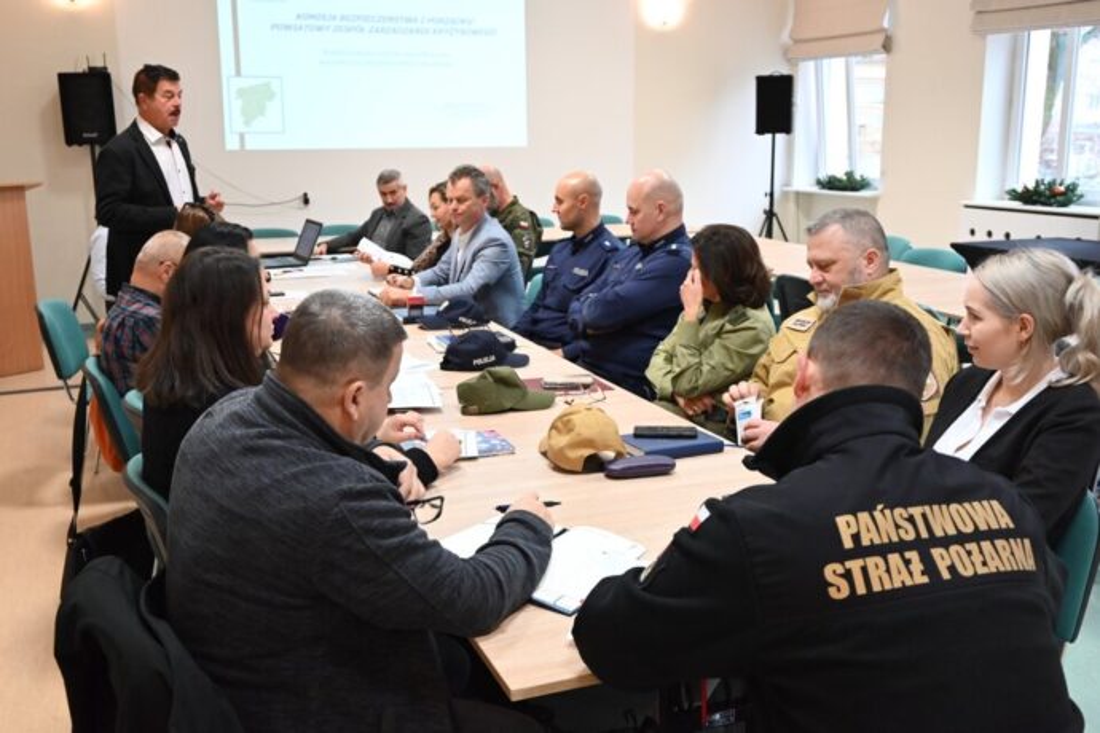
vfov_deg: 37.9
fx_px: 1069
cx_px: 550
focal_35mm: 35
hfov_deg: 54.4
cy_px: 366
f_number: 5
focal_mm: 35
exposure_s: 1/80
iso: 3200
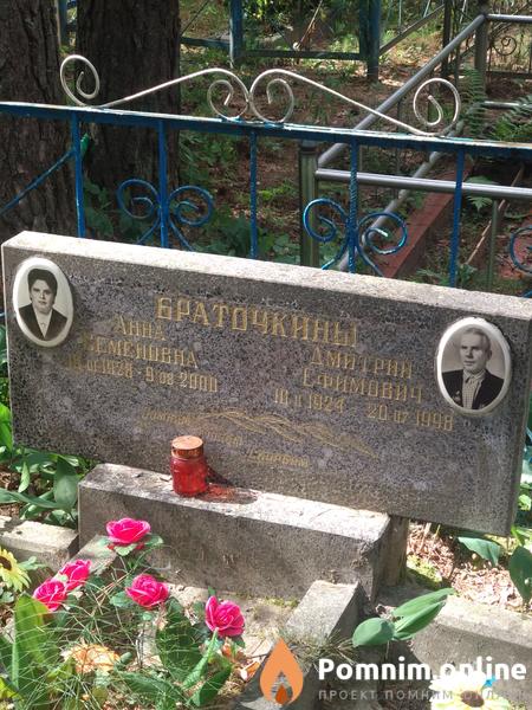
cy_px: 355
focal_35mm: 52
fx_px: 1066
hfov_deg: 28.0
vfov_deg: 36.8
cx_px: 266
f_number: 2.6
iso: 160
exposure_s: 1/120
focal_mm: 5.99
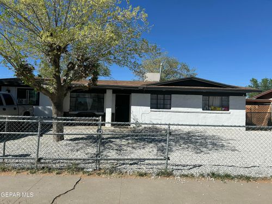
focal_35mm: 26
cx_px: 136
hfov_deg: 67.3
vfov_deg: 53.1
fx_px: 204
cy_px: 102
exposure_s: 1/6211
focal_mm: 5.7
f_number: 1.5
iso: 50
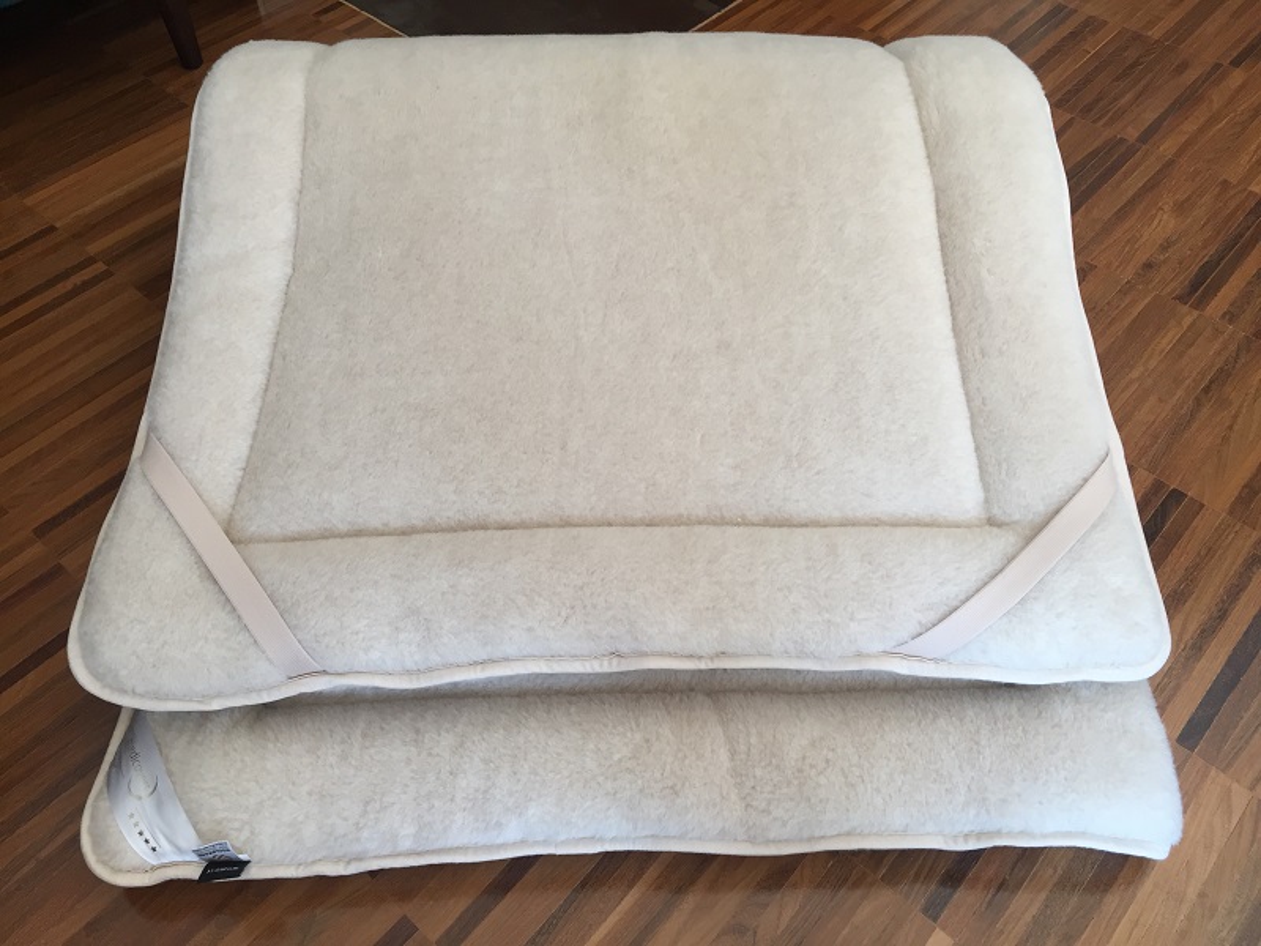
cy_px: 473
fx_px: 1056
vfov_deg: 48.2
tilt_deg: -52.2
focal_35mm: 29
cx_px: 630
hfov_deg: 61.7
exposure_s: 1/33
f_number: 2.2
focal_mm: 4.15
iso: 32
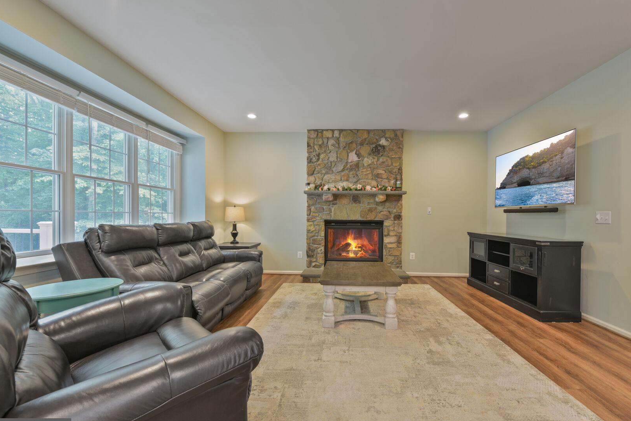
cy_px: 217
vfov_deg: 77.3
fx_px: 263
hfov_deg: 100.3
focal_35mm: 15
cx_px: 336
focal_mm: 14
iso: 200
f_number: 8
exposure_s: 1.6
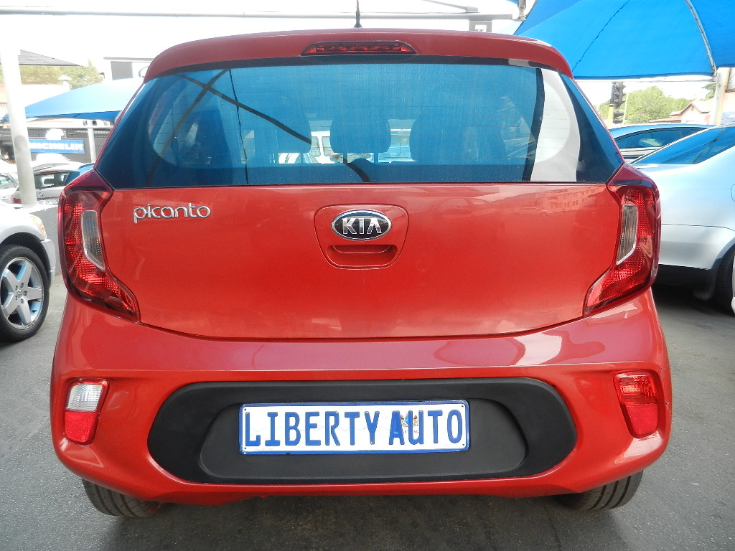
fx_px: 531
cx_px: 368
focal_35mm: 25
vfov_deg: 54.9
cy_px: 276
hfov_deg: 69.4
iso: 160
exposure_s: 1/100
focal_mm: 4.5
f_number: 3.5
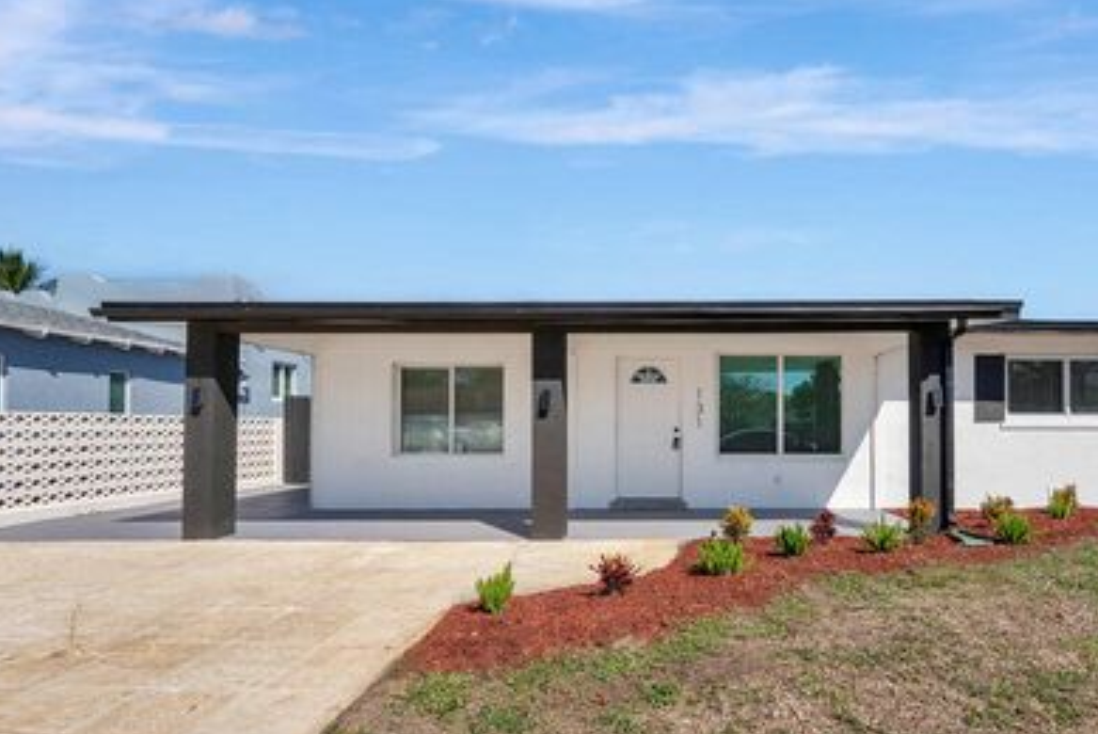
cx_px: 680
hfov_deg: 88.3
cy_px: 421
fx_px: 549
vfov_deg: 67.1
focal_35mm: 18
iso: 100
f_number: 10
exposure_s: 1/200
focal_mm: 14
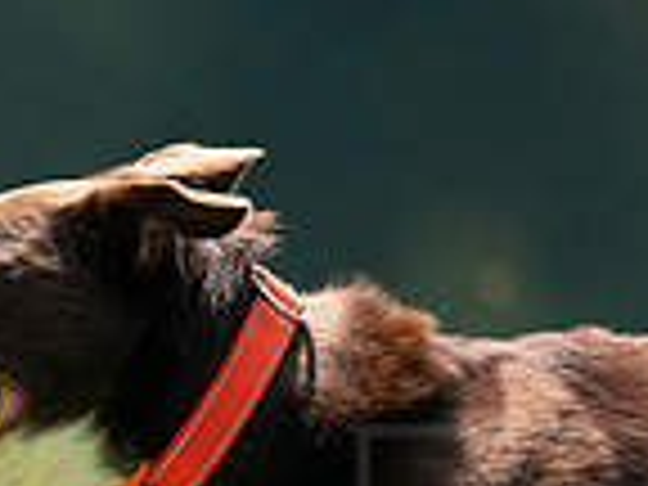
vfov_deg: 0.6
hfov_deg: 0.9
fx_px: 43505
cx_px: 788
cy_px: 650
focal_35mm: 2324
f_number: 6.3
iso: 1600
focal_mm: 600
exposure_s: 1/4000
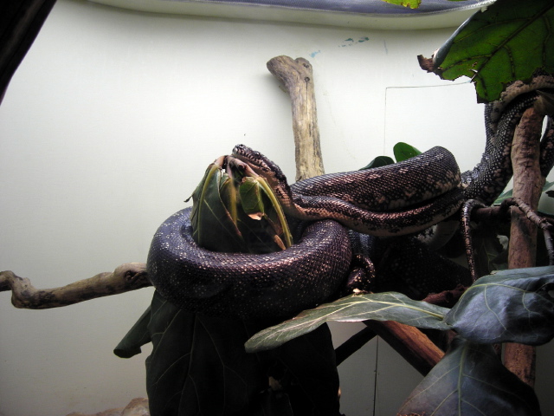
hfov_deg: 49.0
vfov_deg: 37.7
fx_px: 608
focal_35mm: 38
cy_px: 208
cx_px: 277
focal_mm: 6.3
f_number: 3.2
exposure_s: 1/34.1
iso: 84
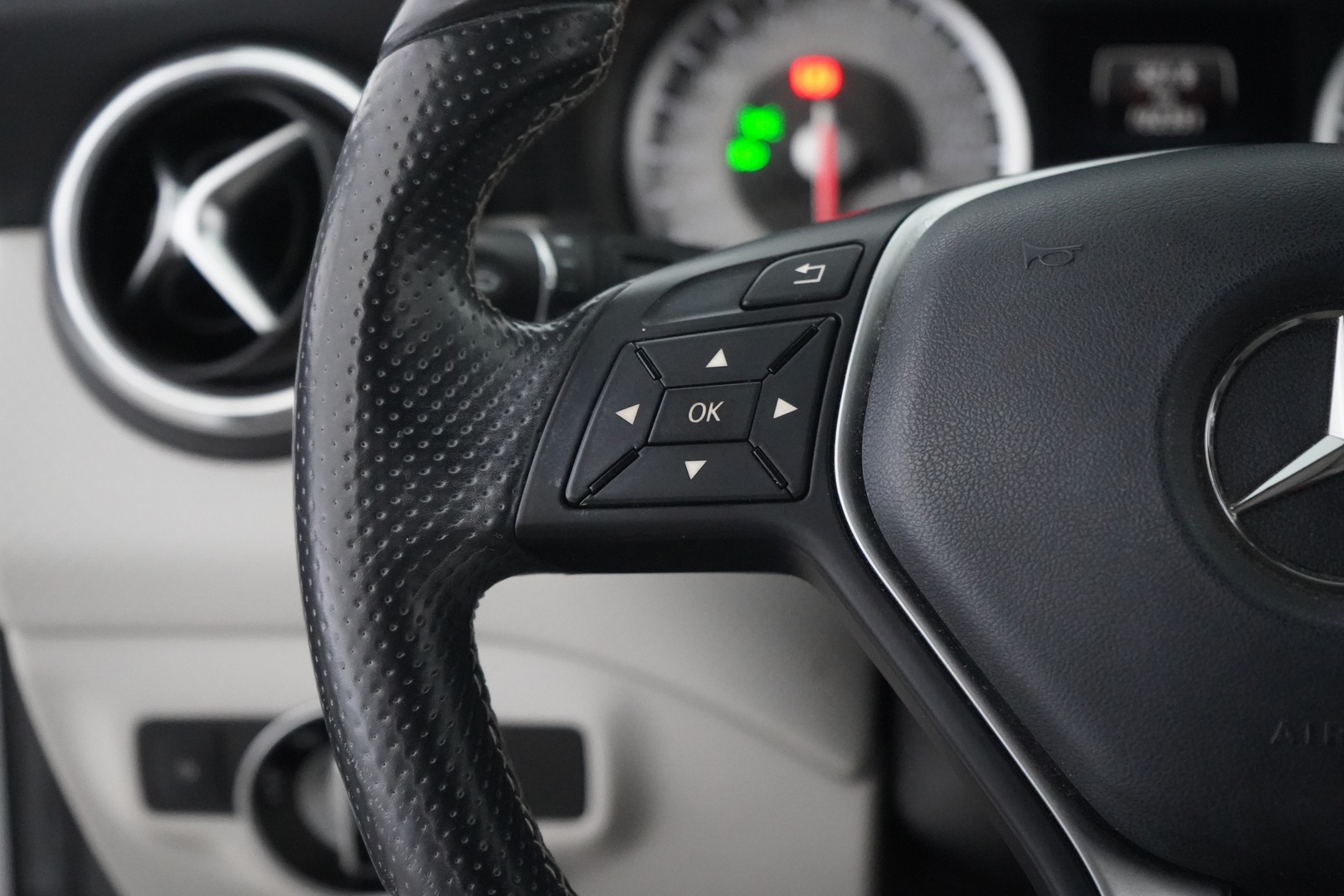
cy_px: 448
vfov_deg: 21.2
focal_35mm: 64
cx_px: 672
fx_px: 2389
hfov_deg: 31.4
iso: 12800
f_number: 5.6
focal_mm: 64
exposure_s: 1/60
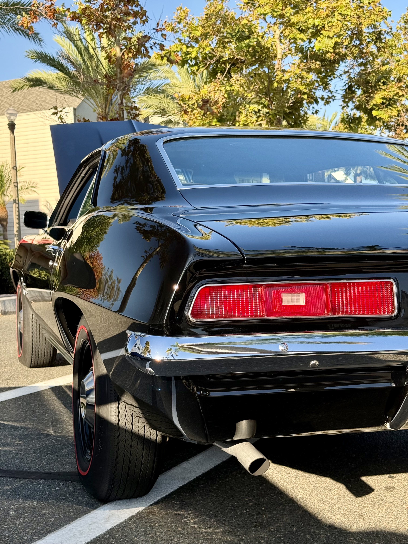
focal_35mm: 48
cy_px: 272
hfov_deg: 30.3
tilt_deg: -1.9
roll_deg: +1.8
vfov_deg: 39.7
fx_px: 754
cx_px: 204
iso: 64
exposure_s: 1/368
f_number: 1.78
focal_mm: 6.76
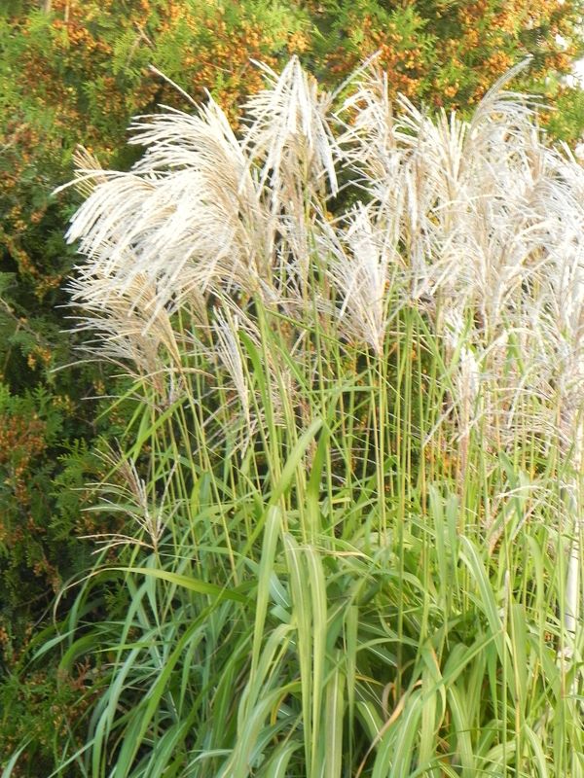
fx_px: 3644
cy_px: 389
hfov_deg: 9.2
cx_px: 292
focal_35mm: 162
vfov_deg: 12.2
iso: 160
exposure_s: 1/8
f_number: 5
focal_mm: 28.8
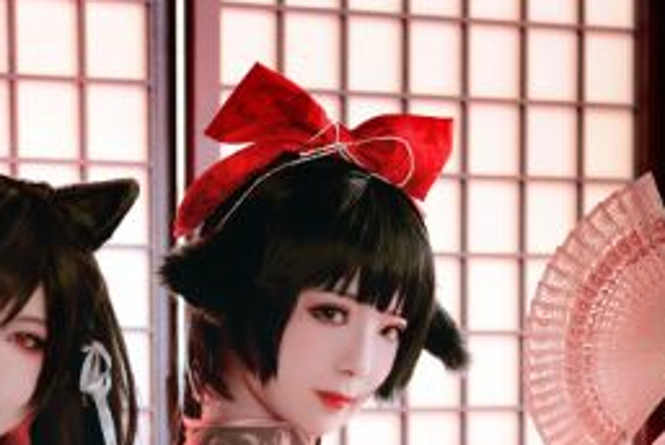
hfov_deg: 11.9
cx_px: 34
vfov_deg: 7.9
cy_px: 699
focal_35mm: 171
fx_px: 3162
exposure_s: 1/100
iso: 200
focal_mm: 40
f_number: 2.8
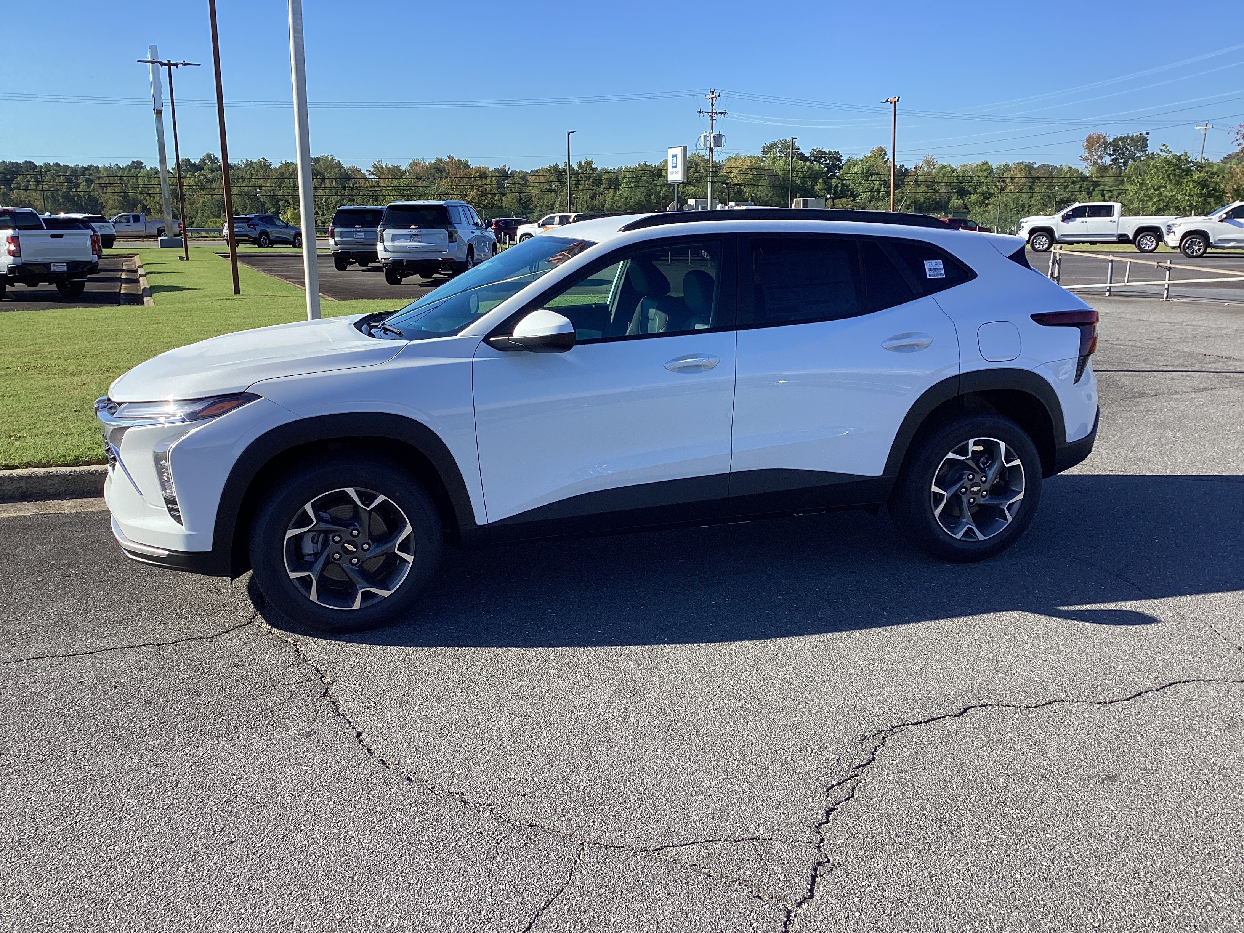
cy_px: 466
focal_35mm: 31
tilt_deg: -12.0
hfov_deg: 58.4
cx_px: 622
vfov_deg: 45.4
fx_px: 1114
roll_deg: -1.1
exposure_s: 1/721
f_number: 2.4
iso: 25
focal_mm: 3.3
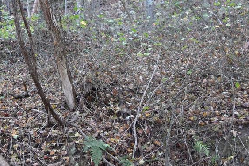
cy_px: -38
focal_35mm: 69
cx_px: 47
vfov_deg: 18.6
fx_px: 477
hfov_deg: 28.6
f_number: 3.5
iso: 400
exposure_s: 1/40
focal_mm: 18
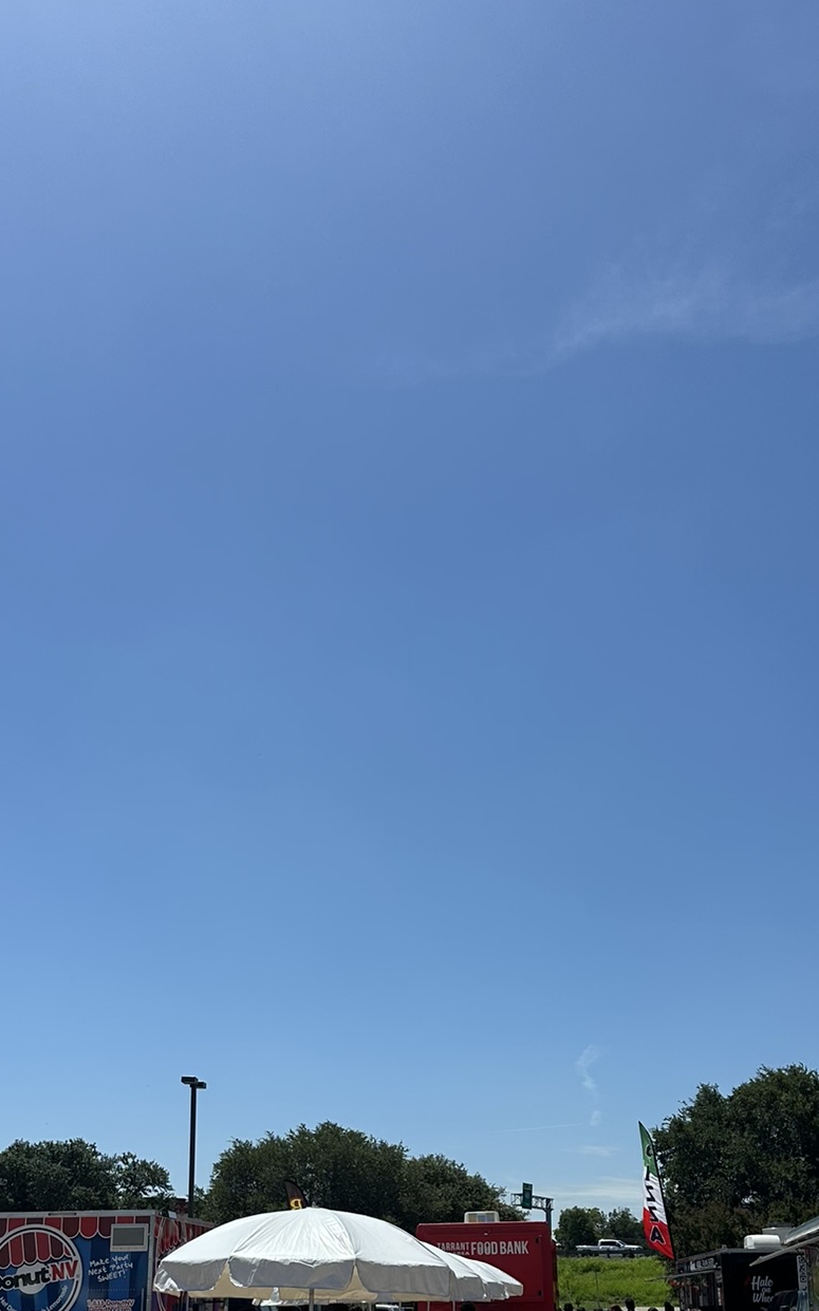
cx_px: 399
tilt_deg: +11.9
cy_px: 984
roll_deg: -2.3
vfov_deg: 45.6
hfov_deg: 30.5
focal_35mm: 42
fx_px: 1501
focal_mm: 6.86
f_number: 1.78
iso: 80
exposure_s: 1/8929
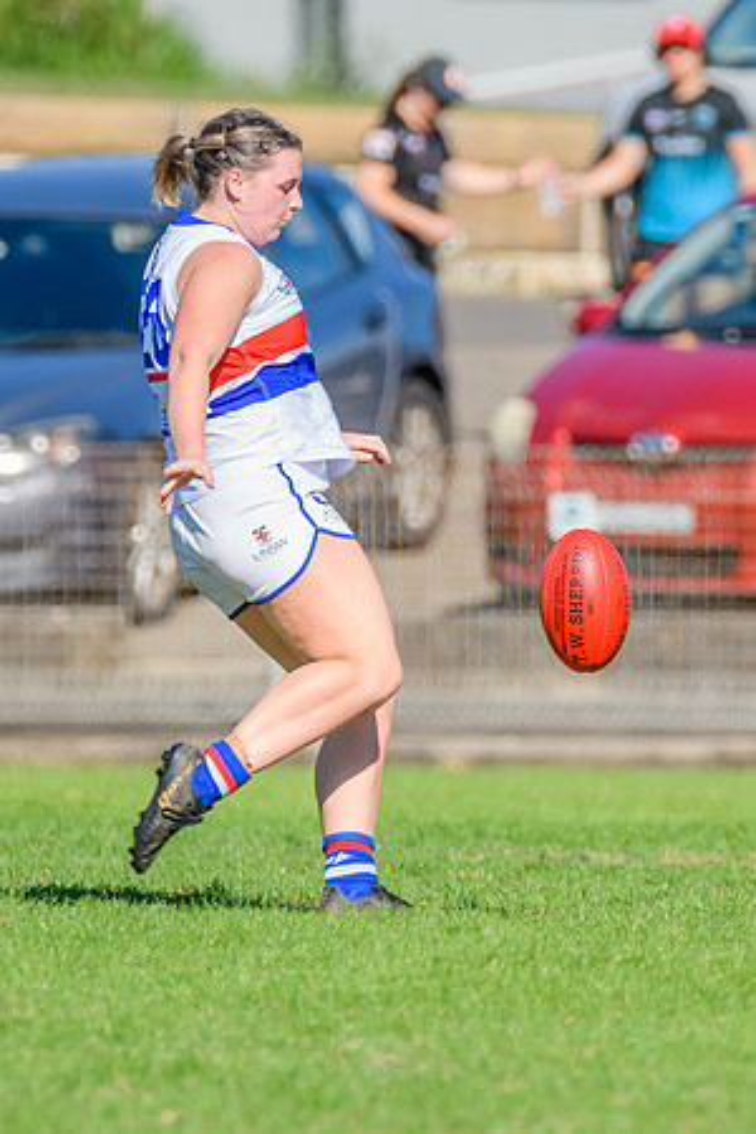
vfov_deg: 1.9
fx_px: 34349
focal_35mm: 1091
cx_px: 343
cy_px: 466
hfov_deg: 1.3
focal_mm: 500
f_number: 8
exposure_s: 1/1600
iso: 640
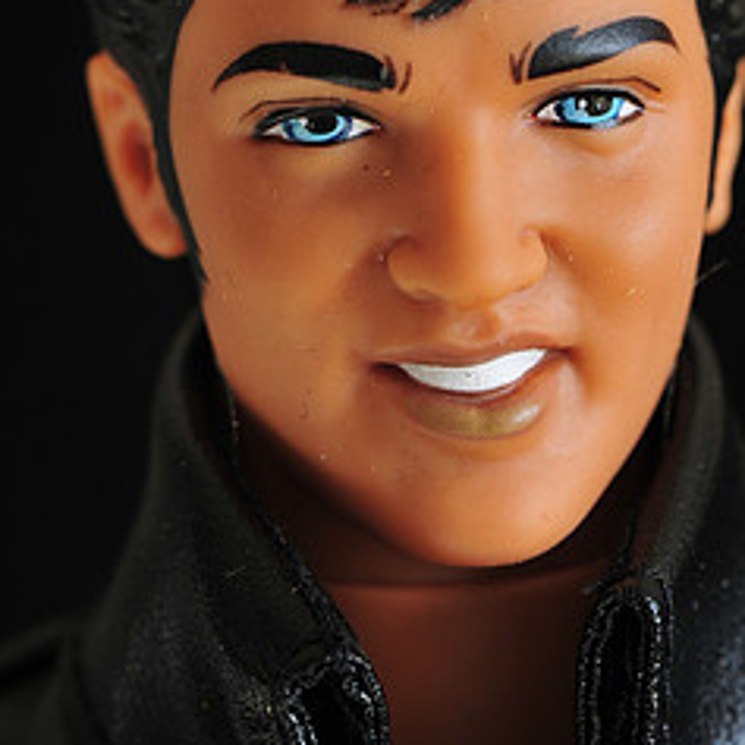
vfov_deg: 8.0
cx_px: 451
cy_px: 220
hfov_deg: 8.0
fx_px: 5308
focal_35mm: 218
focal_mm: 105
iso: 160
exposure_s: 1/8
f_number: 11
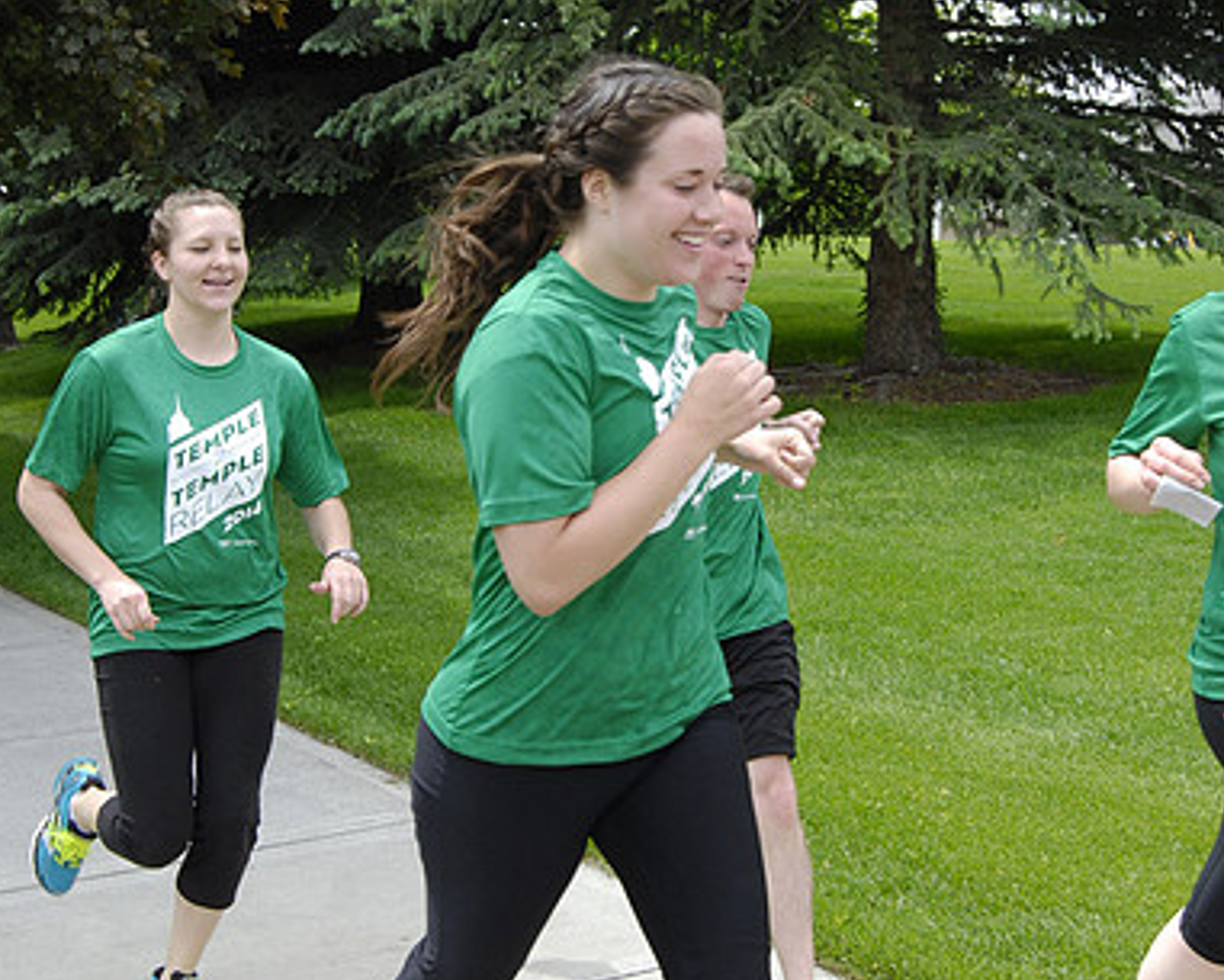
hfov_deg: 31.4
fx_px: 2174
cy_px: 463
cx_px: 604
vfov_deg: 25.4
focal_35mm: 60
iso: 400
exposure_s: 1/400
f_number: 8
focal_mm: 28
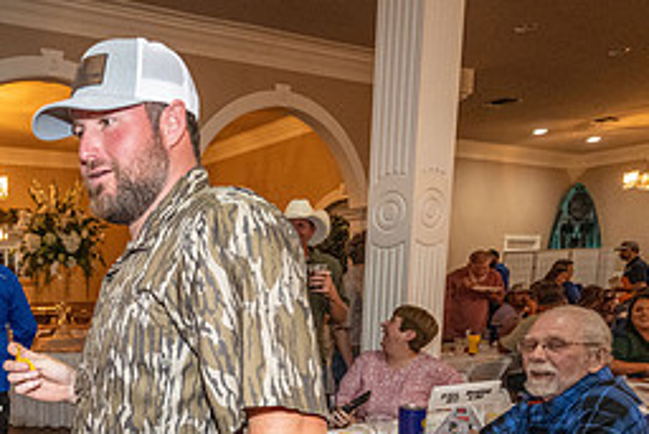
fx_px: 613
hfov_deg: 51.3
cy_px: 390
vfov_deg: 36.5
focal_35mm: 34
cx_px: 106
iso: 5000
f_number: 4
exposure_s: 1/200
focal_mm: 15
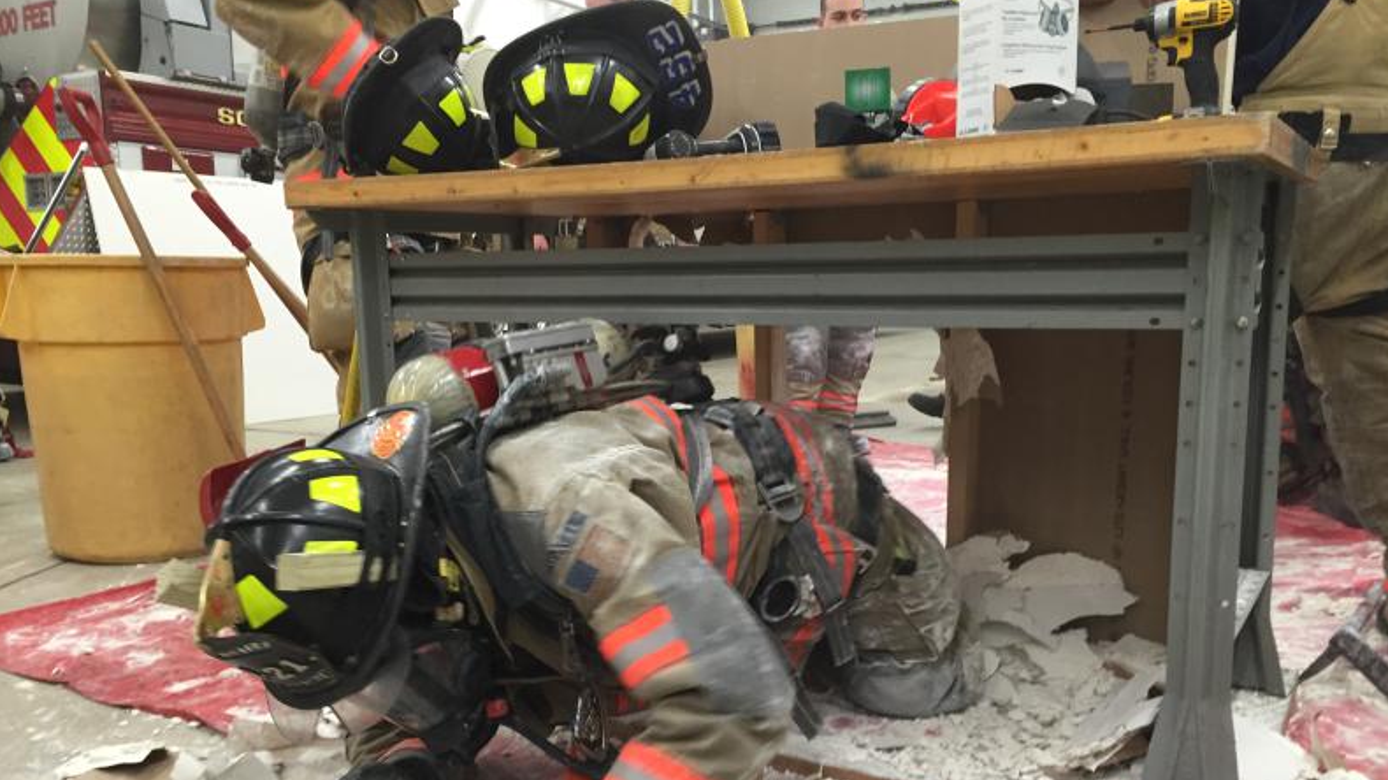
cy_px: 506
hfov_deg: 61.0
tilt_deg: -11.8
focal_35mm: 32
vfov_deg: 36.4
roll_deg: +0.6
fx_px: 1177
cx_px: 699
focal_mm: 4.15
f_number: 2.2
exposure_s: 1/30
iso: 125
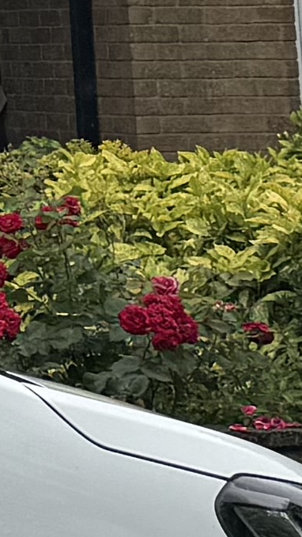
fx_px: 3132
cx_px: -1400
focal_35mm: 220
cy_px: -339
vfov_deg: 9.4
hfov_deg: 4.4
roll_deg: +1.5
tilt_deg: +6.7
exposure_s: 1/2611
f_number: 1.78
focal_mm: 6.76
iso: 80
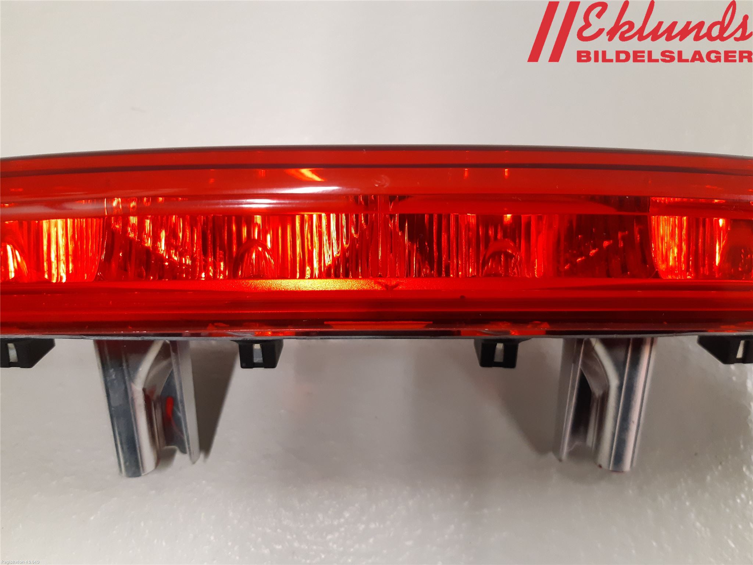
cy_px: 282
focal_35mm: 26
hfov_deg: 67.3
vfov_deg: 53.1
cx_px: 376
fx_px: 566
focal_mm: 3.93
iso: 250
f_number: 1.7
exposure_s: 1/50
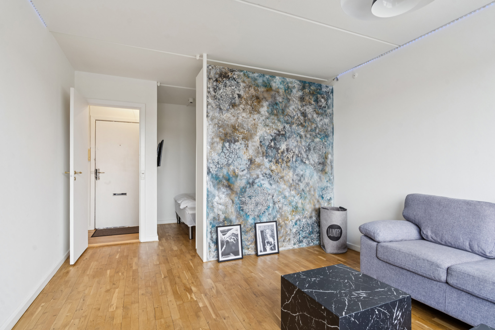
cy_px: 165
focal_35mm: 19
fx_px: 261
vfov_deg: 64.6
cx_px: 248
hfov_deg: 86.9
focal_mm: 19
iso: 200
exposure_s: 1/10
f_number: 8
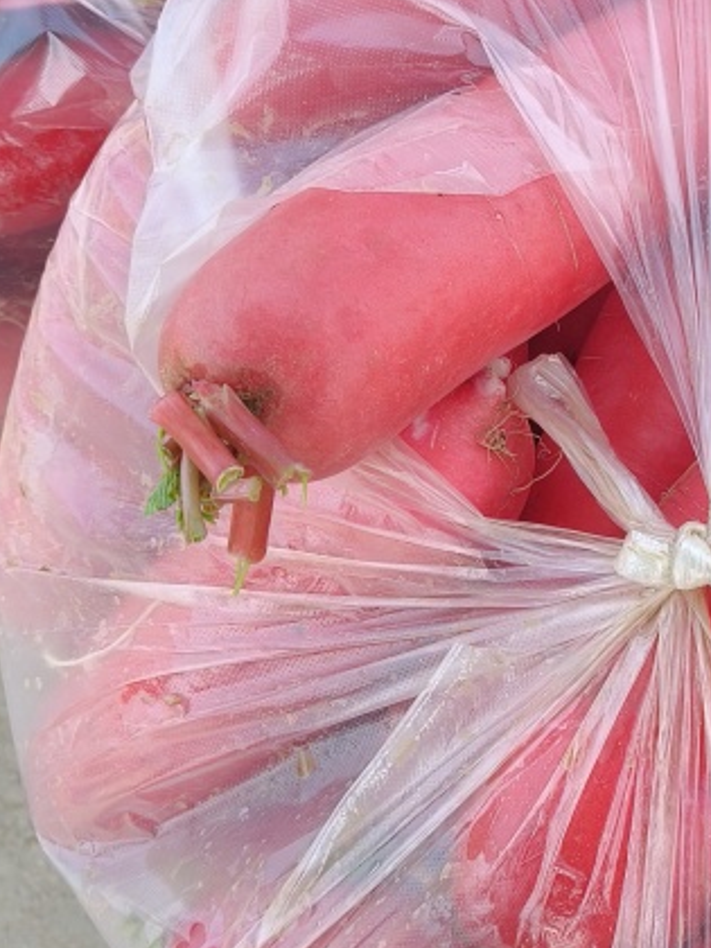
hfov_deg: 20.7
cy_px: 428
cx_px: 867
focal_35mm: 66
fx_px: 1807
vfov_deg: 29.4
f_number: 1.8
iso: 80
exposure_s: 1/421
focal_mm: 4.84
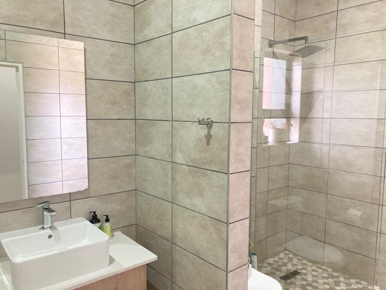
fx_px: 312
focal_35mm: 28
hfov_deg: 63.4
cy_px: 145
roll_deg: +0.9
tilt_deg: -5.5
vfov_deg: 49.7
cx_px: 193
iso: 320
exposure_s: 1/60
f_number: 1.8
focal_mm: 3.99
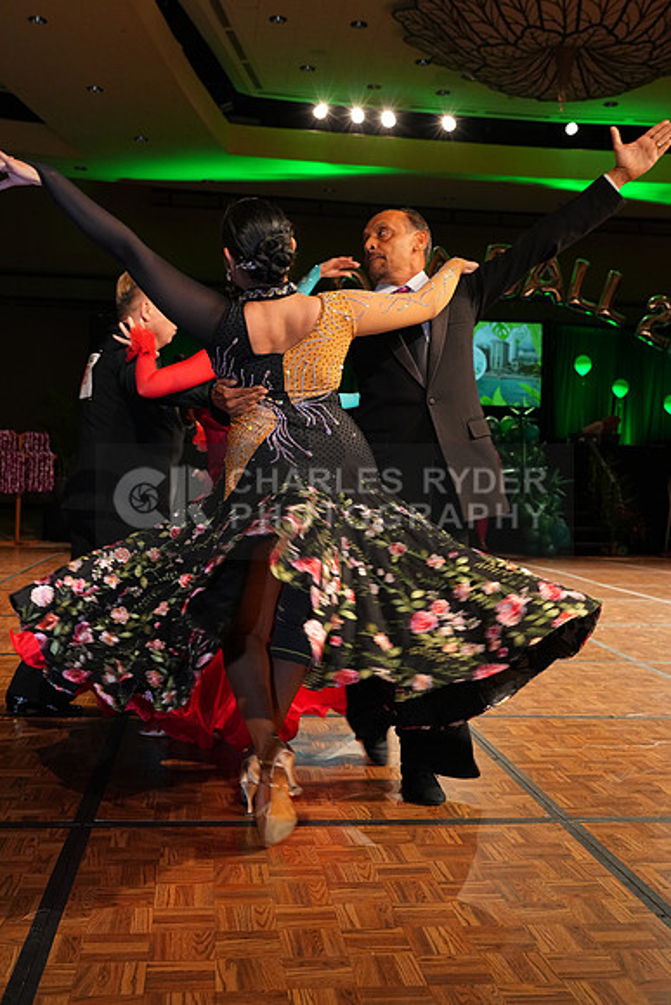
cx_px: 336
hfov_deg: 37.9
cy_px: 502
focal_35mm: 35
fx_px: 978
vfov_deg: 54.4
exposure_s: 1/200
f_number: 5.6
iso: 2500
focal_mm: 35
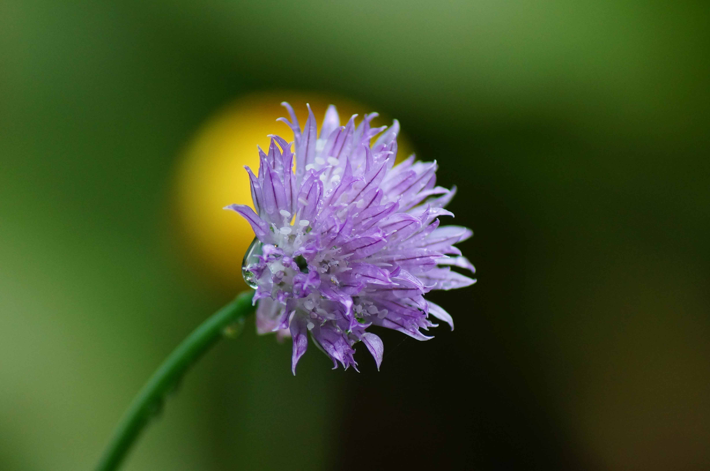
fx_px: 7388
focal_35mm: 375
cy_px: 236
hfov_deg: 5.5
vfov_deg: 3.7
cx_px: 355
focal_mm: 250
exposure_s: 1/400
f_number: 7.1
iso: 800
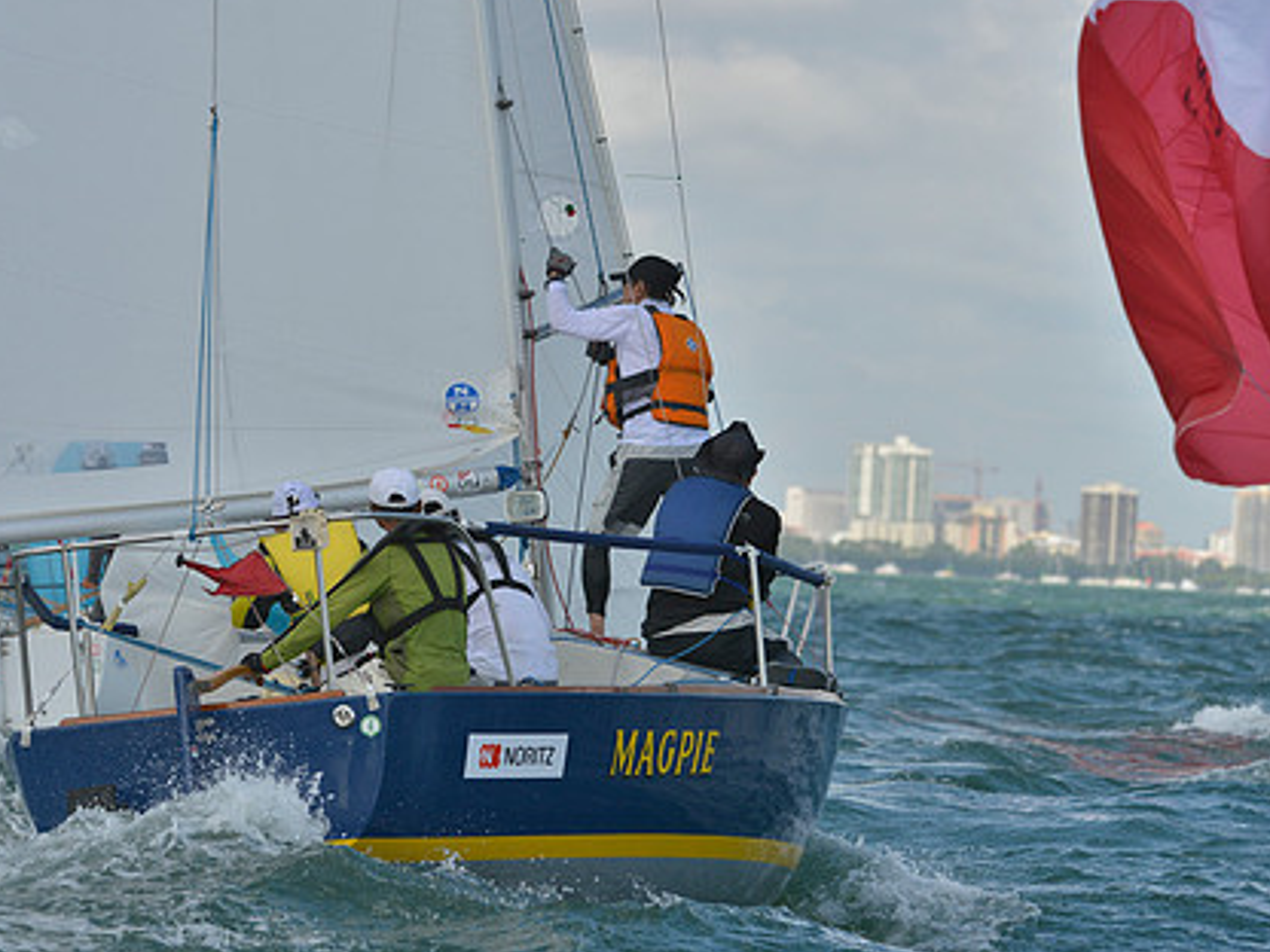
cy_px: 447
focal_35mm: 268
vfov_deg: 5.5
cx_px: 476
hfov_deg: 7.4
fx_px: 9832
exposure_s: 1/1250
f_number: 6.3
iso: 280
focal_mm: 200
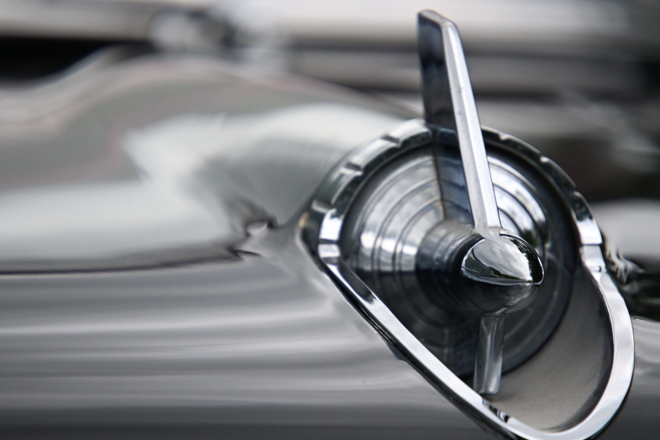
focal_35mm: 460
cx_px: 374
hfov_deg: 4.5
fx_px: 8434
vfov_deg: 3.0
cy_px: 250
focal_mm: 268
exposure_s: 1/500
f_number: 6.3
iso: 1600
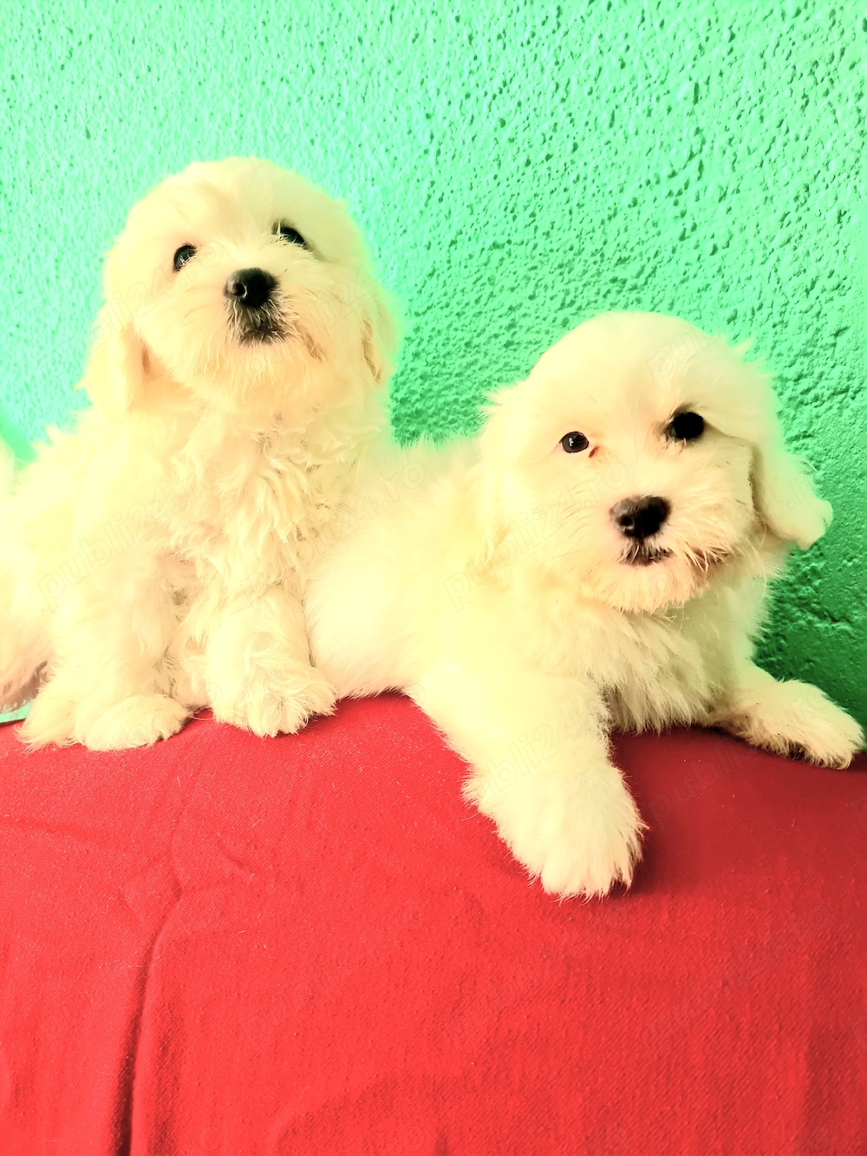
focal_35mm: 26
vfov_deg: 67.3
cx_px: 434
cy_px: 578
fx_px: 869
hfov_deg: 53.0
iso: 250
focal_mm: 5.4
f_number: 1.8
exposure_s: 1/50
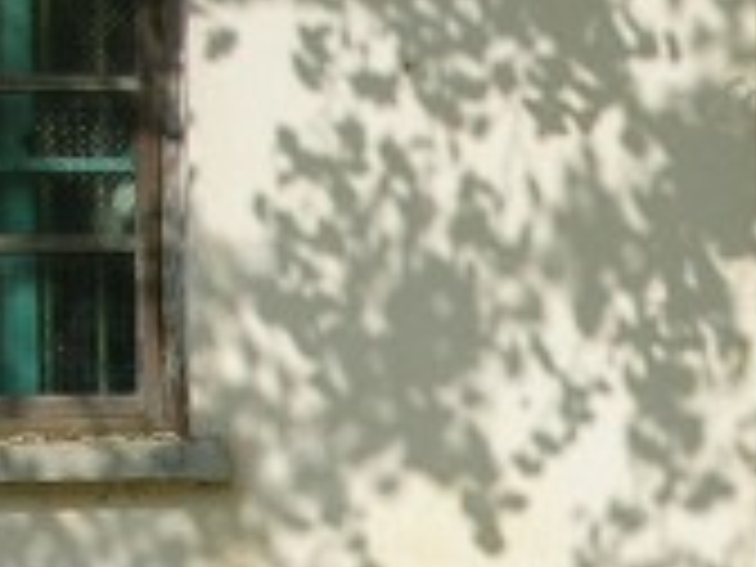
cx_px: 954
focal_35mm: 125
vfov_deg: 11.5
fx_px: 2730
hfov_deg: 15.1
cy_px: 788
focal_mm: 5.8
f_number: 8.5
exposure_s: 1/107
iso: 50
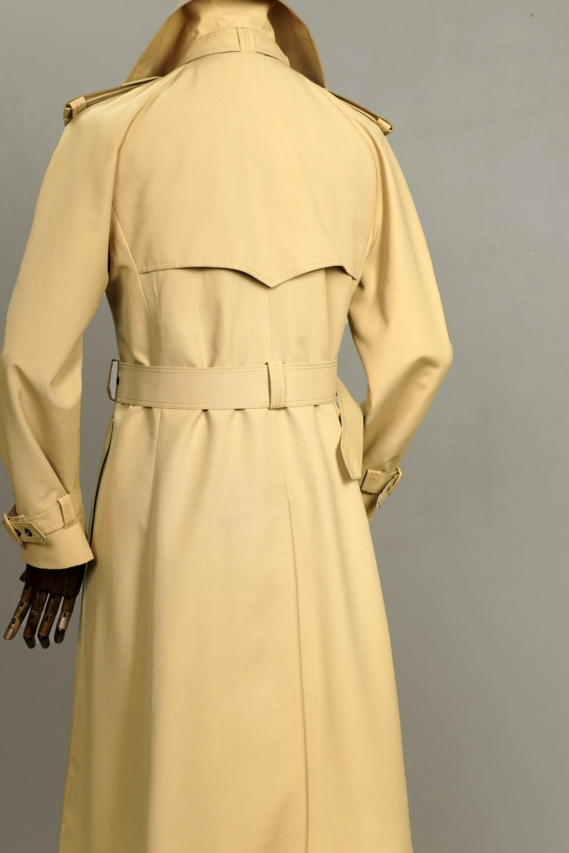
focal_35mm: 60
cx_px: 222
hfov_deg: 22.6
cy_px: 474
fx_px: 1422
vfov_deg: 33.4
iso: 400
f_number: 5.6
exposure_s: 1/50
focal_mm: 32
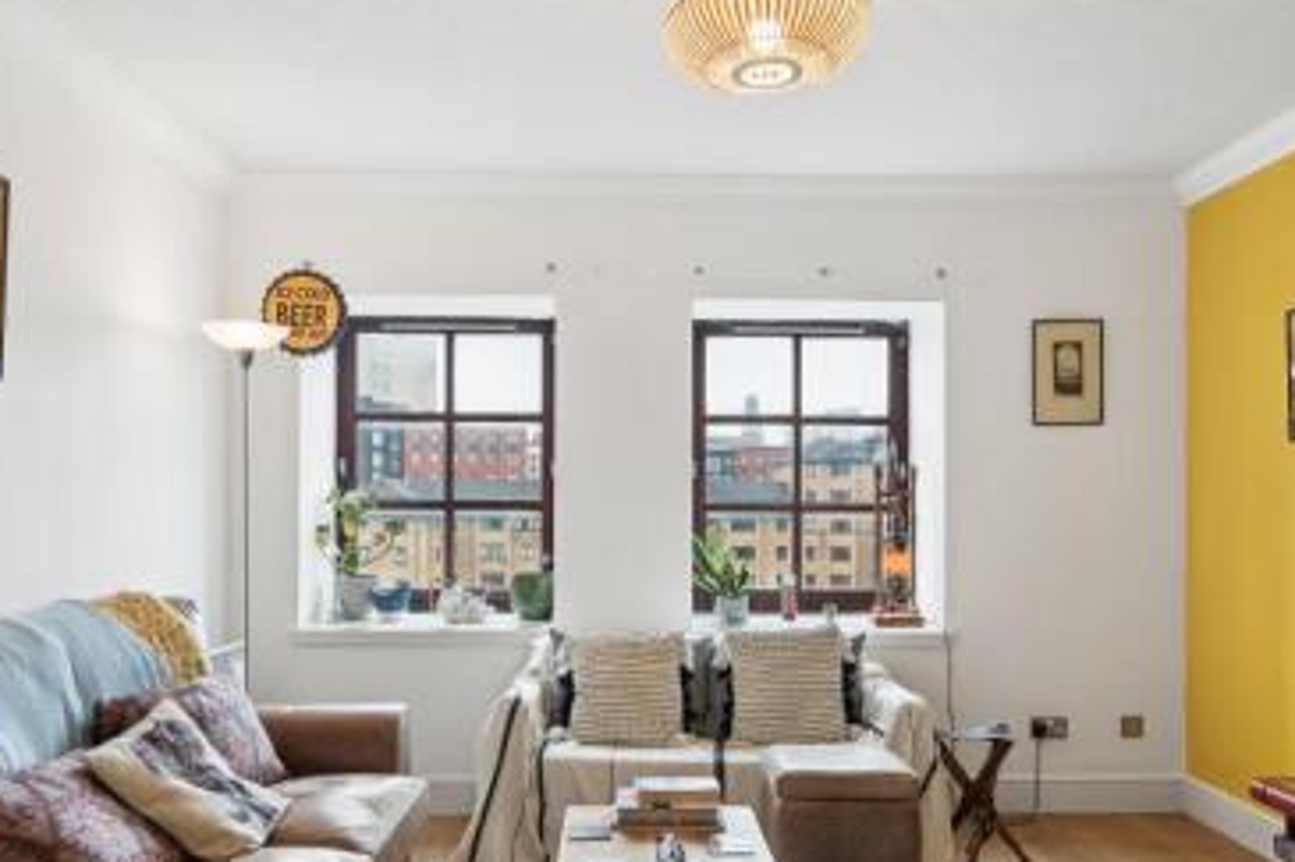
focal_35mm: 30
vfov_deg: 43.4
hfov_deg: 61.9
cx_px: 678
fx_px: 1079
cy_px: 509
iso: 800
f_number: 4
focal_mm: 23
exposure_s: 1/250
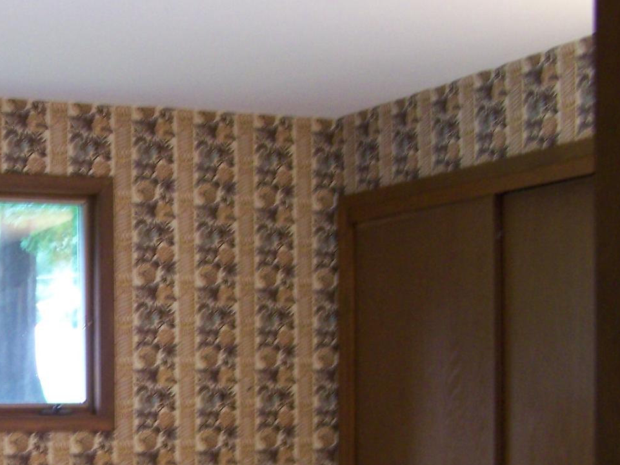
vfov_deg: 17.8
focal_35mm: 81
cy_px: 454
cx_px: -13
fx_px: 1451
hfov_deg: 23.1
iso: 160
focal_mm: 6.3
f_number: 2.8
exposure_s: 1/8
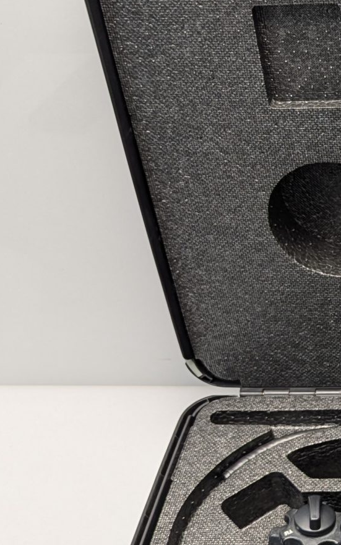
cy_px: 352
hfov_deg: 16.0
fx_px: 1100
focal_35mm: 74
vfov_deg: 27.7
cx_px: 530
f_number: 1.85
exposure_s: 1/33.3
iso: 55
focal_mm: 6.81
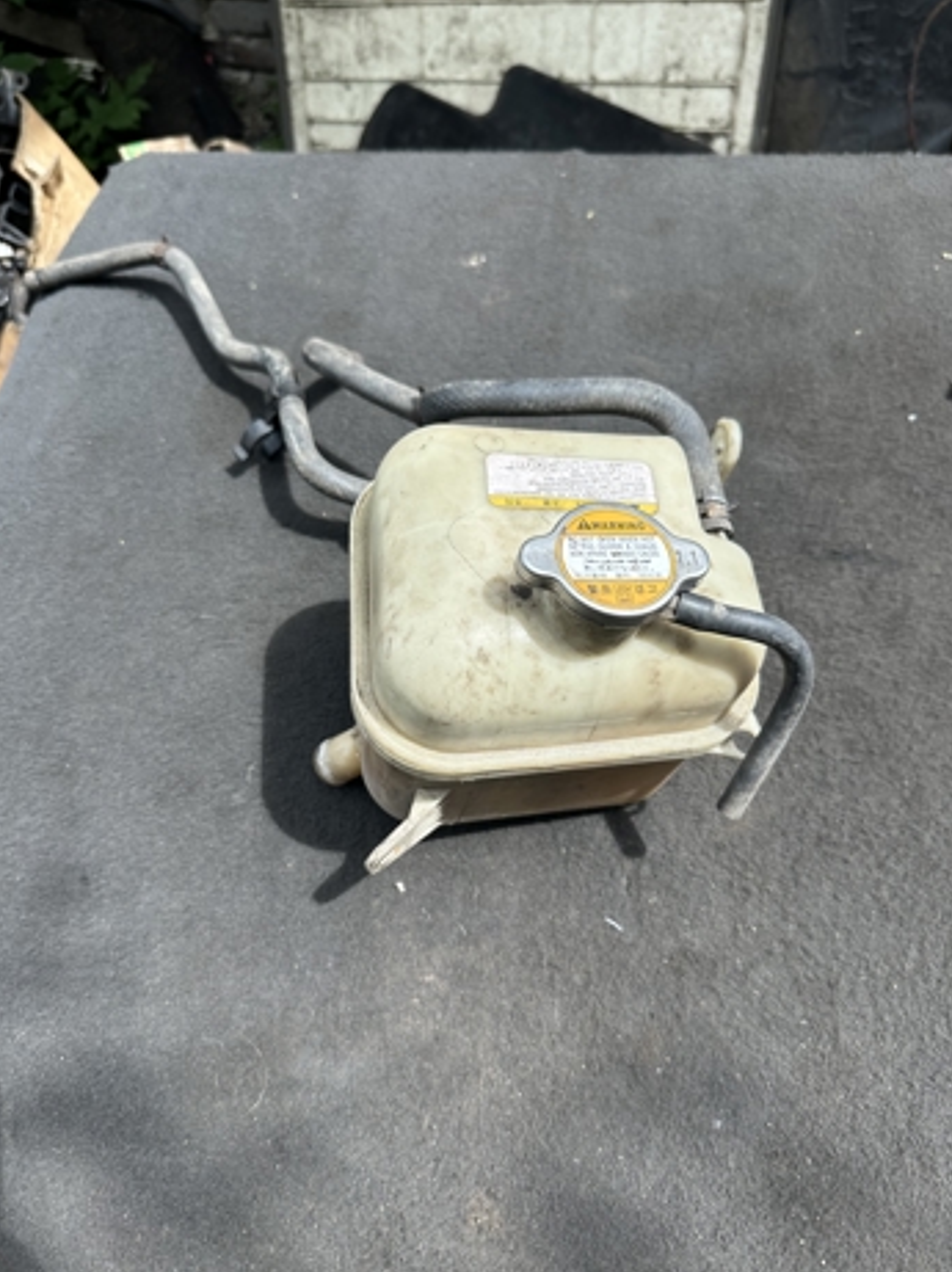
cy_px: 659
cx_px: 465
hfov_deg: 54.8
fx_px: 918
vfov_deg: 69.4
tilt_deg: -59.2
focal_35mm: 25
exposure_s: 1/952
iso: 80
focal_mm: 6.86
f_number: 1.78
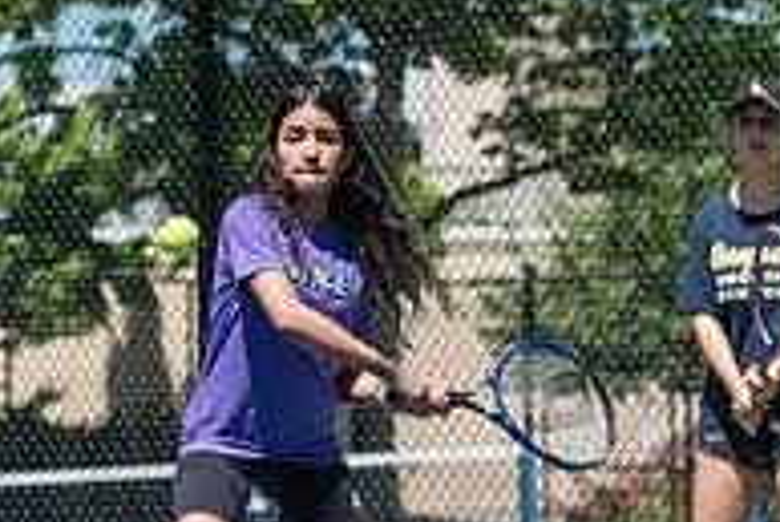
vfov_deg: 4.4
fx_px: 6852
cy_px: 350
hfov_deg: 6.5
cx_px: 388
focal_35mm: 316
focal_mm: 105
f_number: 4.5
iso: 200
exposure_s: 1/1250
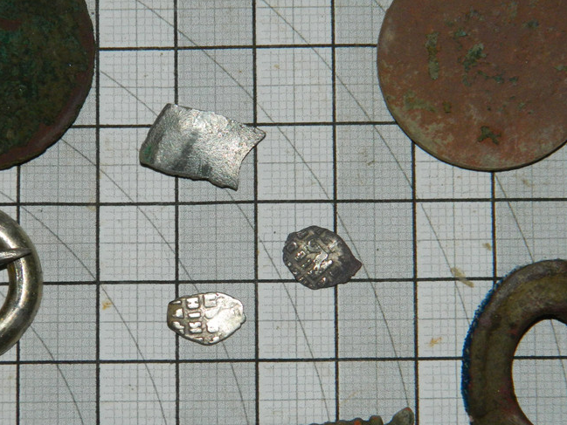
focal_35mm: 138
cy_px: 264
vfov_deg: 10.7
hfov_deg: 14.3
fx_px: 2261
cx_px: 212
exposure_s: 1/50
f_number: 11.9
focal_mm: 15.1
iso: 200
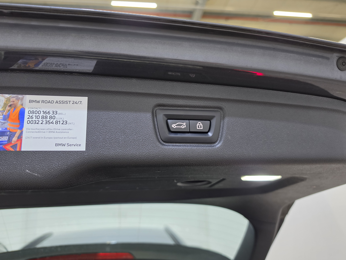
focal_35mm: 24
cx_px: 172
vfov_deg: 56.8
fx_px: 240
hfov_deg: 71.6
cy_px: 126
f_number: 1.4
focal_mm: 6.5
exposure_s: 1/100
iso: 200
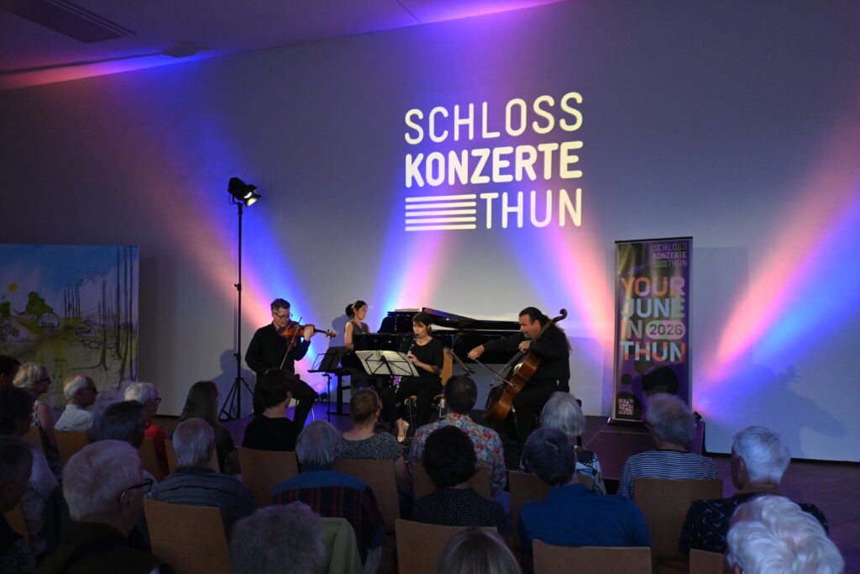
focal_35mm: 30
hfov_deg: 61.9
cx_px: 430
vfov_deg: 43.6
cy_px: 287
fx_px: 717
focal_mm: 20
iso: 2000
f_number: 3.8
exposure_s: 1/125
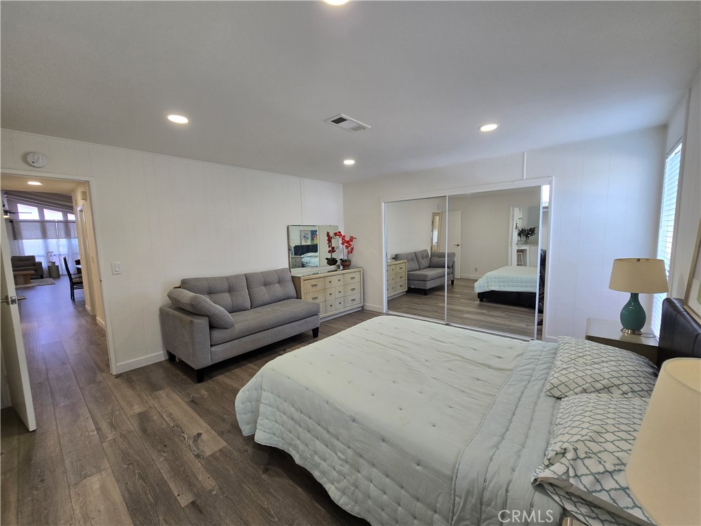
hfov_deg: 106.2
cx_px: 350
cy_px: 263
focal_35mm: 13
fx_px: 263
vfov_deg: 89.9
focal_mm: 2.2
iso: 80
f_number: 2.2
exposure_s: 1/60
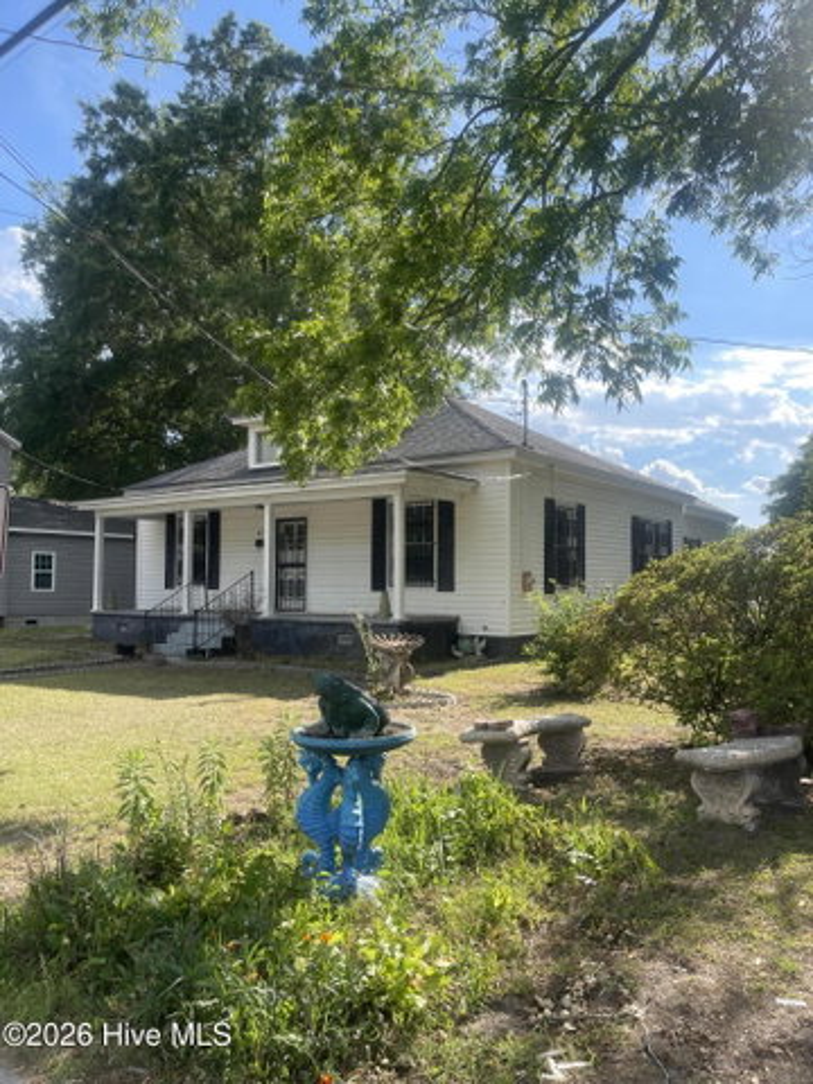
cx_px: 406
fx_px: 783
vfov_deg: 69.4
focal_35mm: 25
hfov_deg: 54.9
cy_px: 542
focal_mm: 5.1
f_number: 1.6
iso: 32
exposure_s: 1/1534
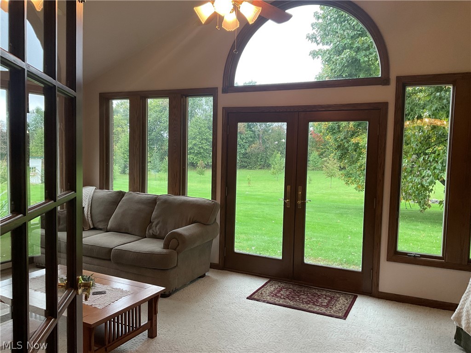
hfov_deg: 61.7
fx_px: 395
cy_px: 176
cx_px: 236
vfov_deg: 48.2
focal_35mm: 29
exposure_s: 1/60
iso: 64
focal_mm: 3
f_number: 1.8
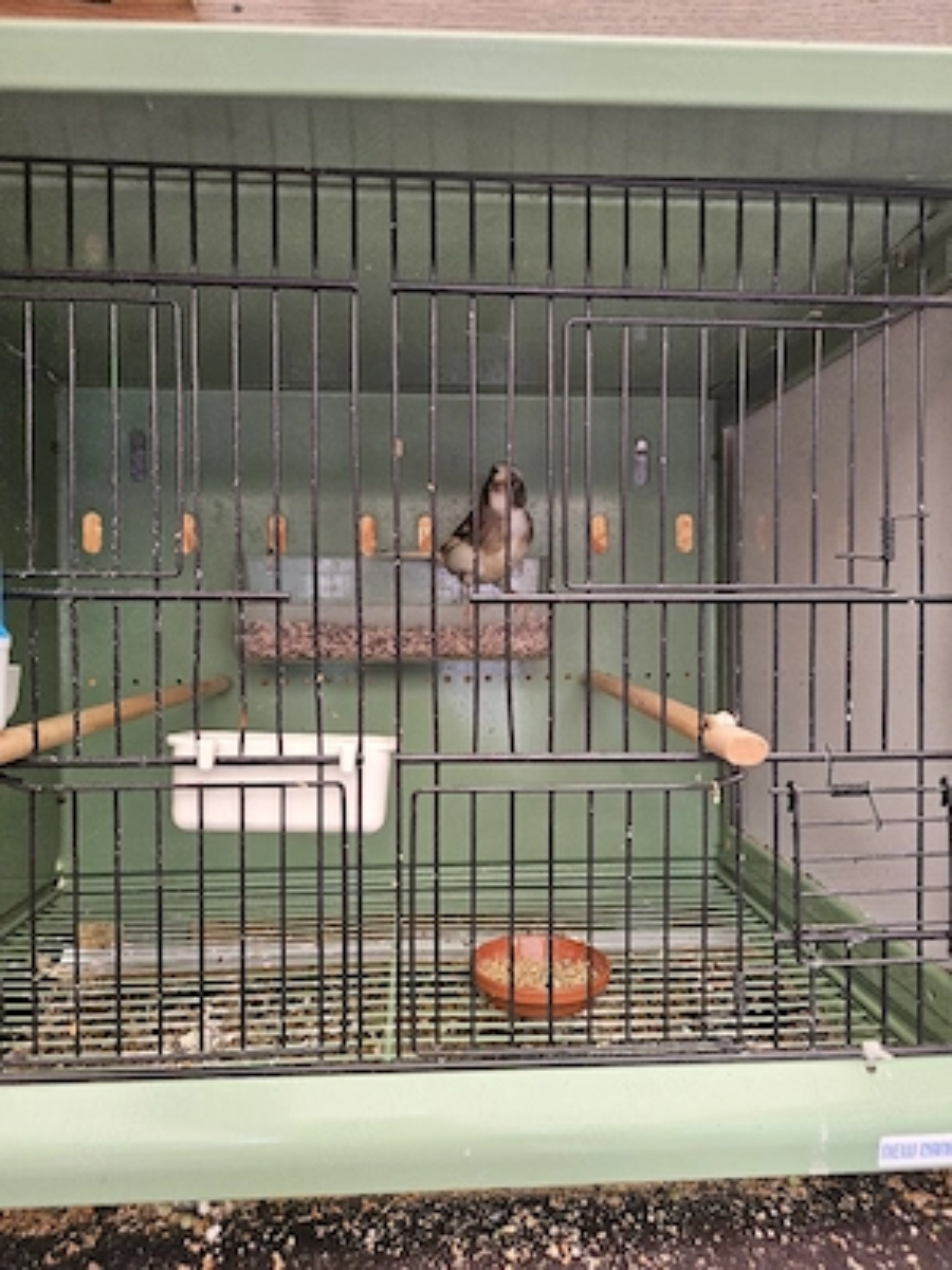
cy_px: 635
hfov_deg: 58.9
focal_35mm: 23
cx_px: 476
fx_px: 843
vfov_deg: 73.9
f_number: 1.7
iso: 80
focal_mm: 6.3
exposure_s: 1/101
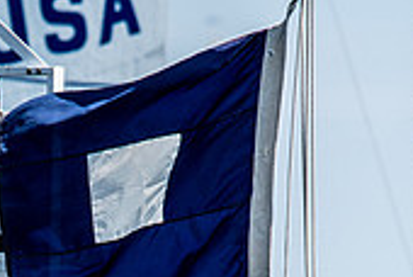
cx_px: -70
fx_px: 17617
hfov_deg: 1.3
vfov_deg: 0.9
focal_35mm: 1533
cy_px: 463
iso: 320
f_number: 5.6
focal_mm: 300
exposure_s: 1/2500
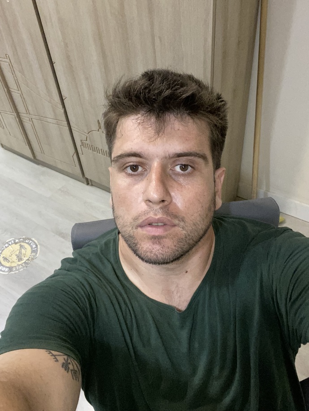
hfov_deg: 46.8
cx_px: 154
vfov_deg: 60.0
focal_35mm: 30
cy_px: 206
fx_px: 357
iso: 320
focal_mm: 2.71
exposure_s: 1/25
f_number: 2.2
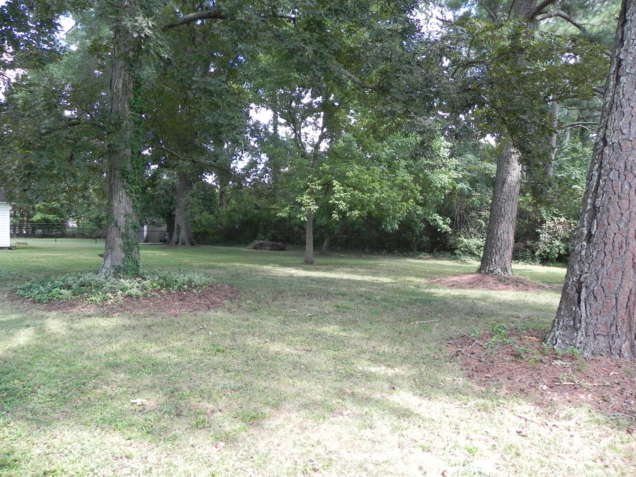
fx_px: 478
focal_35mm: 26
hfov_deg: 67.3
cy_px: 238
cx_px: 318
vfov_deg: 53.1
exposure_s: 1/174
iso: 160
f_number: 2.8
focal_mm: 4.6
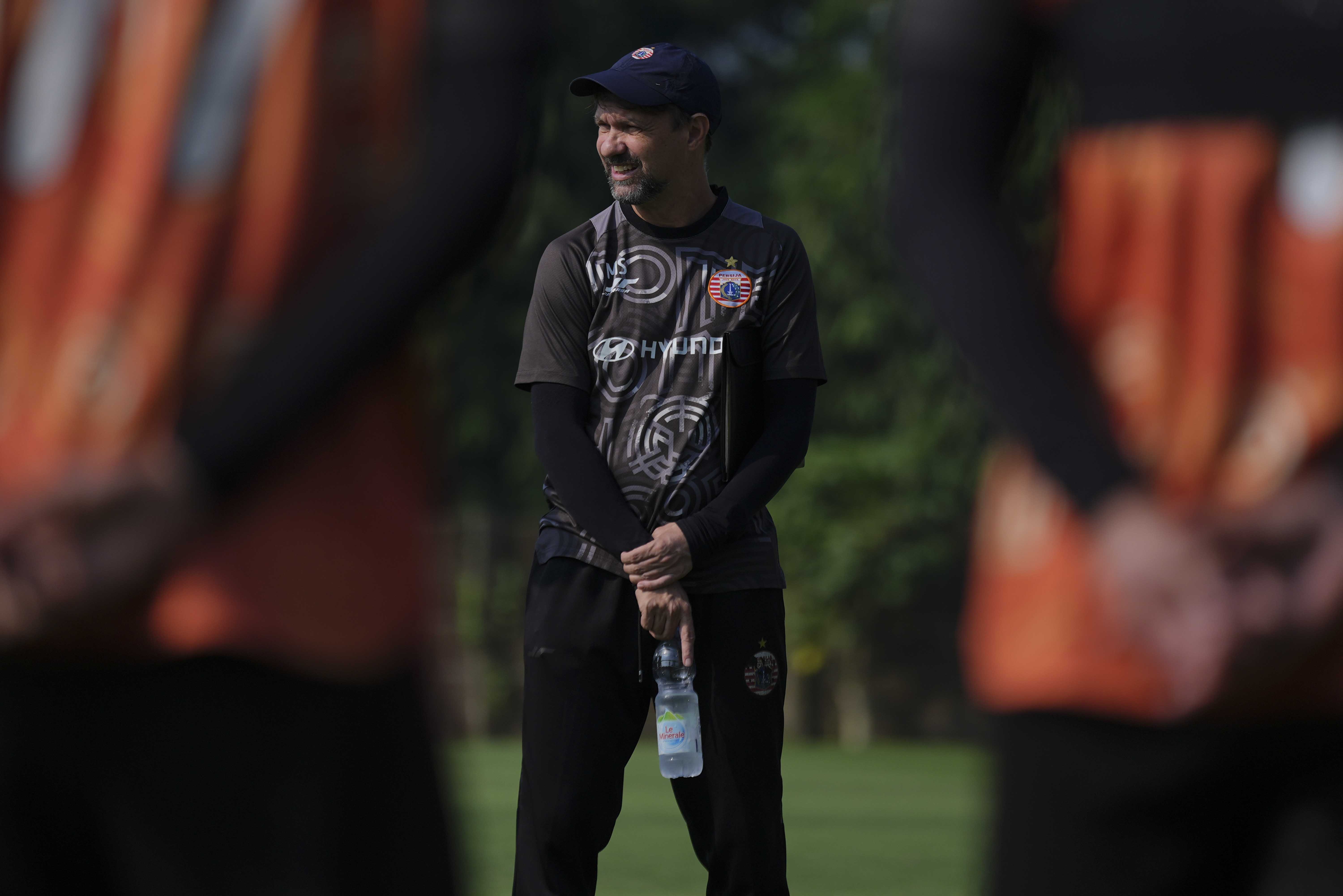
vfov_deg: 6.9
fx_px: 7461
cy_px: 448
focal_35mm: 200
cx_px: 672
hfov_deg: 10.3
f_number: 2.8
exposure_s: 1/8000
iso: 160
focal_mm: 200
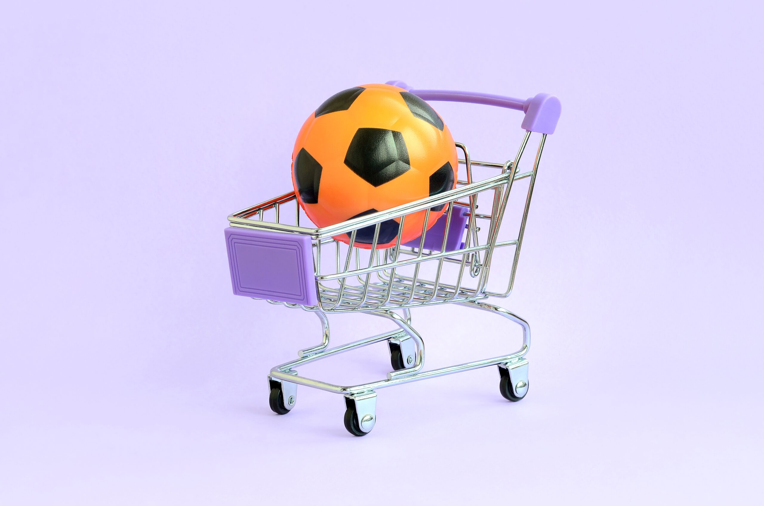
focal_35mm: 75
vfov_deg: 18.1
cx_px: 382
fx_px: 1588
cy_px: 253
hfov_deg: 27.0
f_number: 11
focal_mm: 50
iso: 100
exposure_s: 1.6
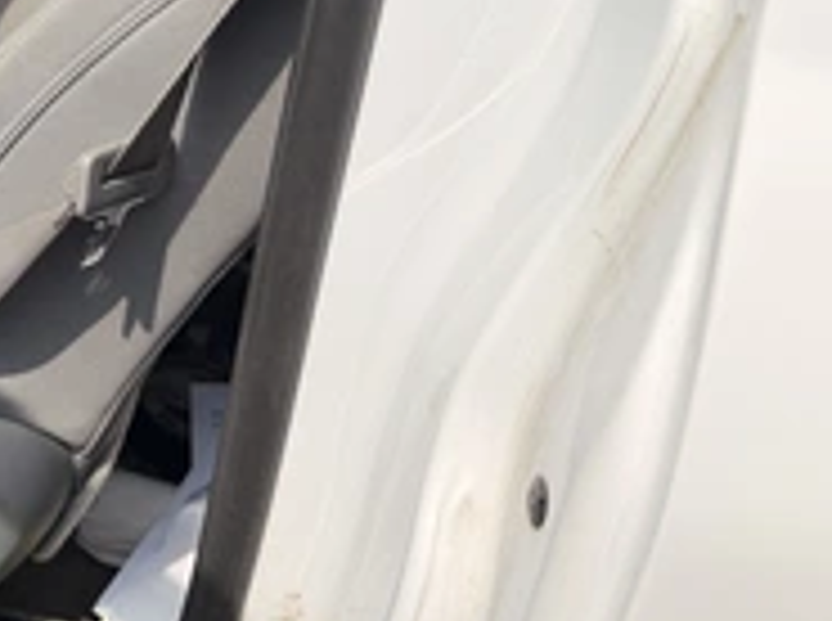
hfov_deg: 33.0
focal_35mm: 52
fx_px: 1247
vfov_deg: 26.9
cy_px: 58
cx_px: -45
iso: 80
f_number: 1.78
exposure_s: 1/3953
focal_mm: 6.76
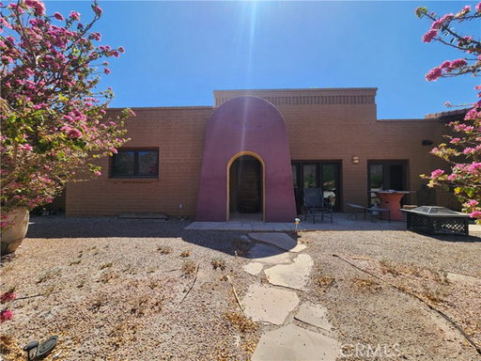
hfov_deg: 106.2
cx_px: 240
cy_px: 180
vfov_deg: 89.9
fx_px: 181
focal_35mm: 13
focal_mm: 2.2
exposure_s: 1/1714
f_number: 2.2
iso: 50
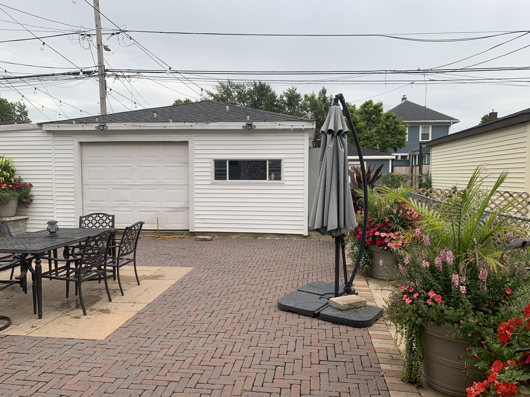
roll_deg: -0.7
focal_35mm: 26
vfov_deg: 53.1
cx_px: 265
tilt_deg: -1.4
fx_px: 398
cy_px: 198
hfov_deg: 67.3
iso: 25
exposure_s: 1/329
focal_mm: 4.25
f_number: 1.8
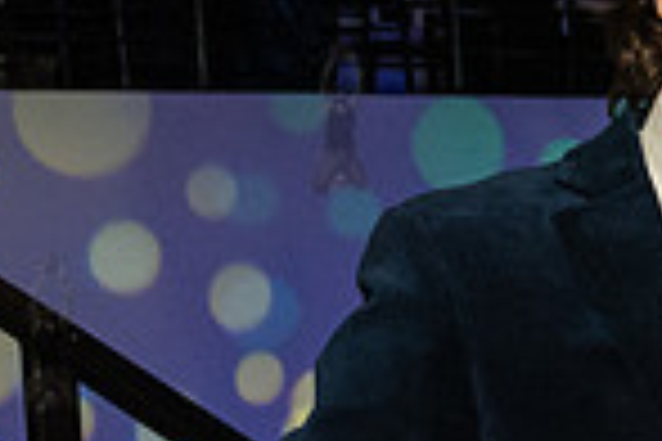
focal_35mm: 139
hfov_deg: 13.7
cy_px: 408
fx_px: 2556
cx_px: 1060
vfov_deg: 9.8
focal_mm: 27
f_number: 4.5
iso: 5000
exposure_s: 1/160
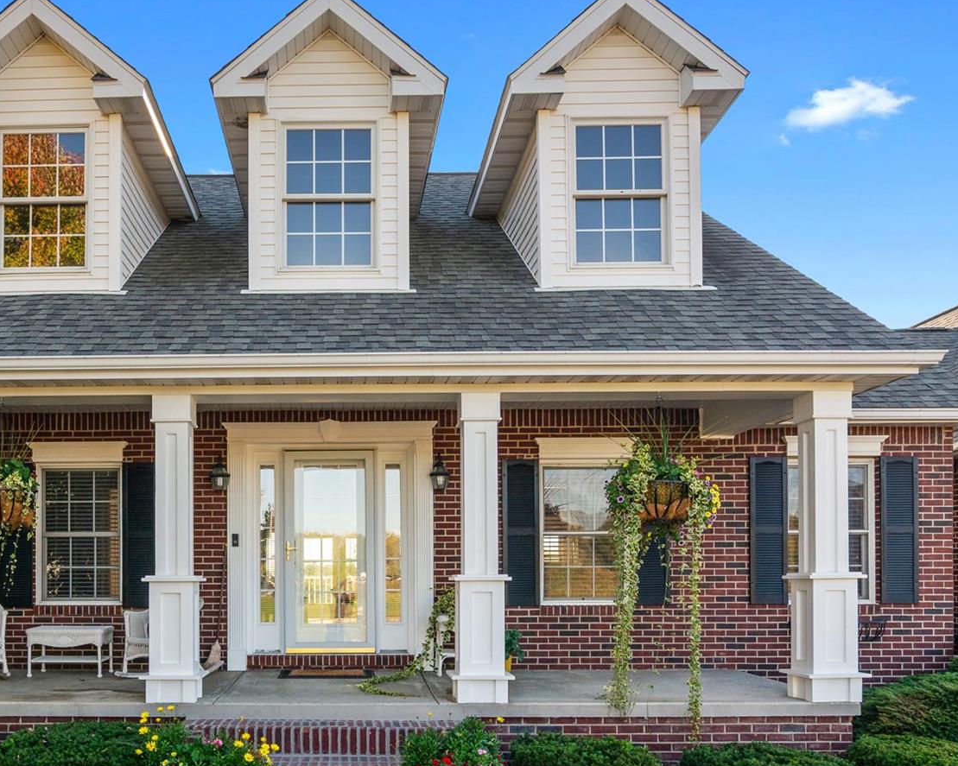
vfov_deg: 29.0
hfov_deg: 35.7
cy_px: 474
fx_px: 1474
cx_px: 344
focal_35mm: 52
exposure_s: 1/250
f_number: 9
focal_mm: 30
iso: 320
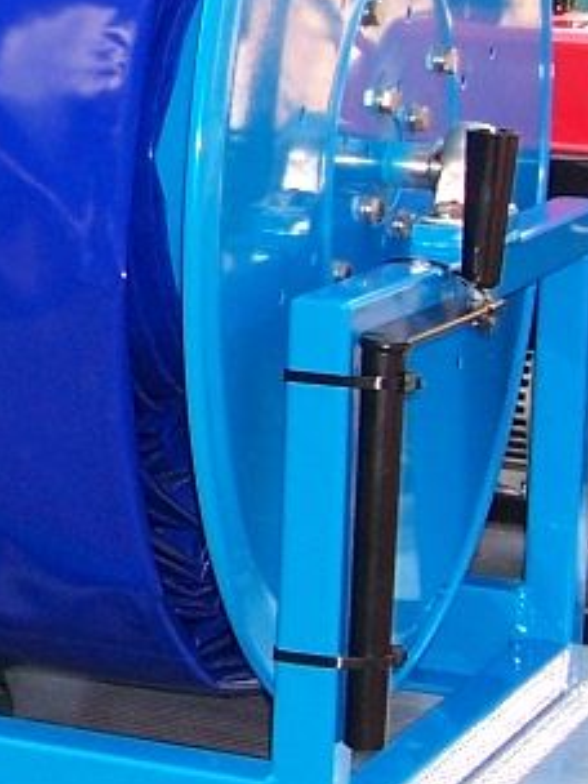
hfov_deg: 10.2
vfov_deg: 14.3
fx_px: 3125
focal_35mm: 138
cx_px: -402
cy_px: 271
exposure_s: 1/125
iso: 80
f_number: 2.8
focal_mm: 6
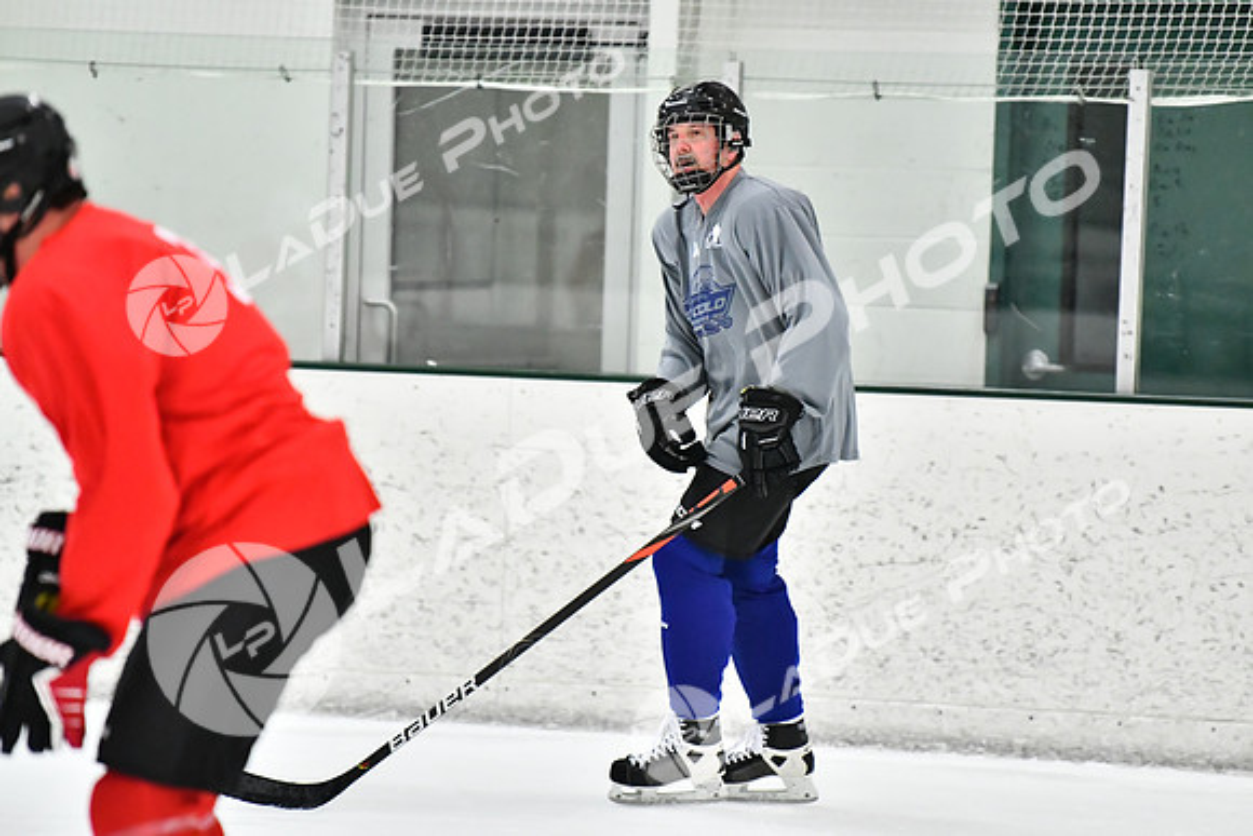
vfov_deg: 4.8
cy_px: 418
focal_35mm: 285
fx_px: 9921
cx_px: 626
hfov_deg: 7.2
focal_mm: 190
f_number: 2.8
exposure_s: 1/1250
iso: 5000
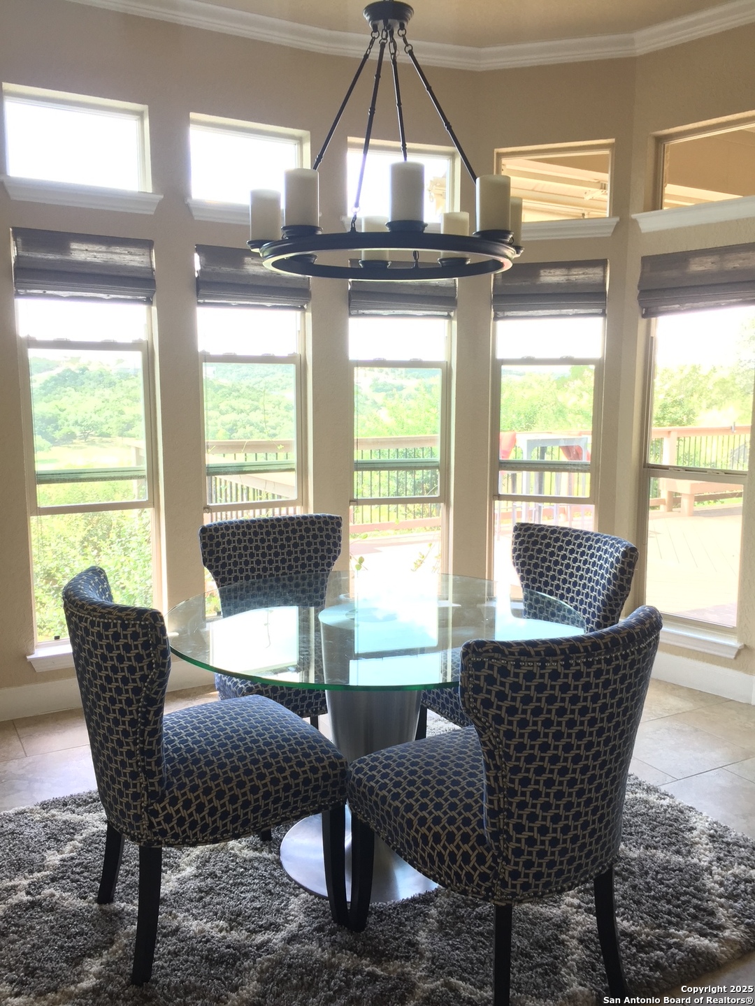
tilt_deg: -7.7
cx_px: 378
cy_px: 503
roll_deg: -0.2
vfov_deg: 61.7
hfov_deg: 48.2
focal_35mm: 29
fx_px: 843
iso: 40
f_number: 2.2
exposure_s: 1/30
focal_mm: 4.15
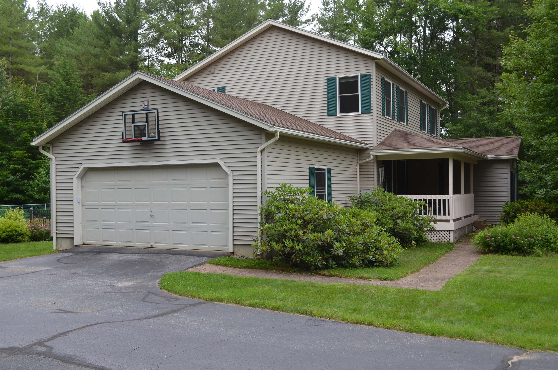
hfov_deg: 53.2
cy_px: 185
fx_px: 557
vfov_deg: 36.7
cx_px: 279
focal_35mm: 36
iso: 200
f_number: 6.3
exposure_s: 1/160
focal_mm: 24
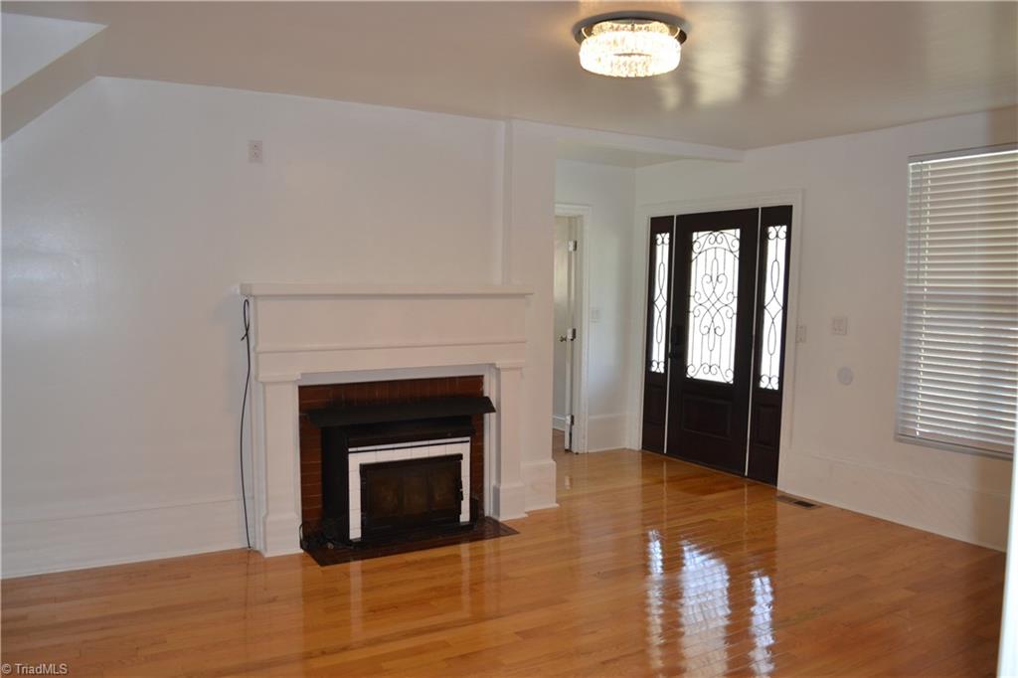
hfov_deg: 67.4
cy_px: 339
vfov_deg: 47.9
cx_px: 509
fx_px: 763
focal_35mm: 27
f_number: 4
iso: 400
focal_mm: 18
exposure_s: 1/80
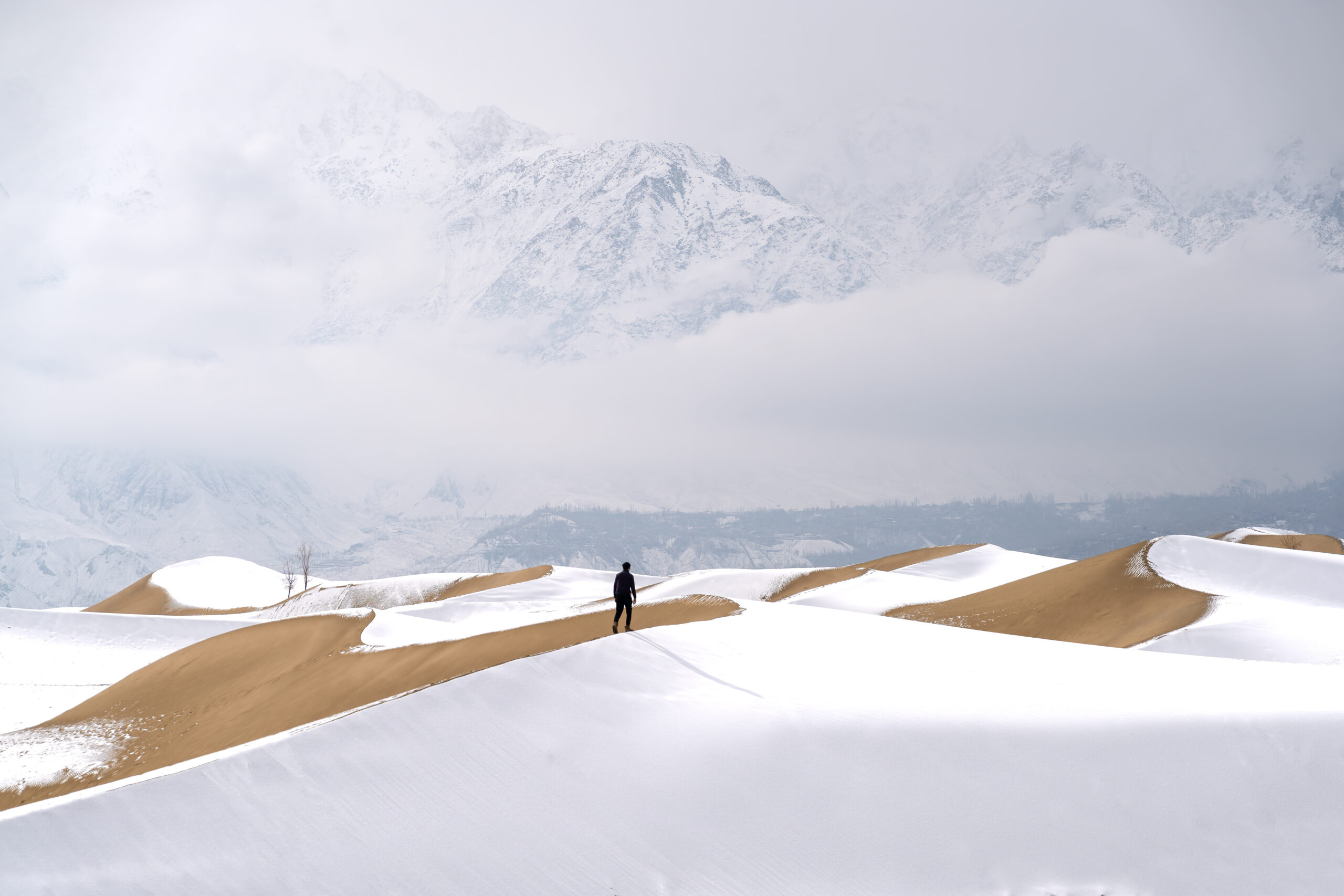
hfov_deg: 28.8
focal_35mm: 70
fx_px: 2613
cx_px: 672
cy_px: 448
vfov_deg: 19.5
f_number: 4.5
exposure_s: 1/5000
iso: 160
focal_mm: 70
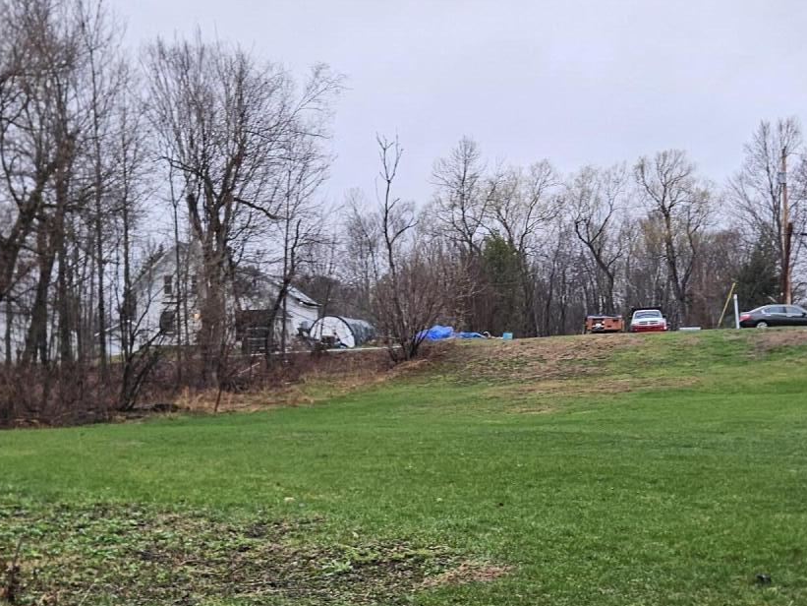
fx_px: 1306
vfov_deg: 26.0
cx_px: 432
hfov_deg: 34.3
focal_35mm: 56
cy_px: 406
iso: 40
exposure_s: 1/237
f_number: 1.8
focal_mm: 5.4
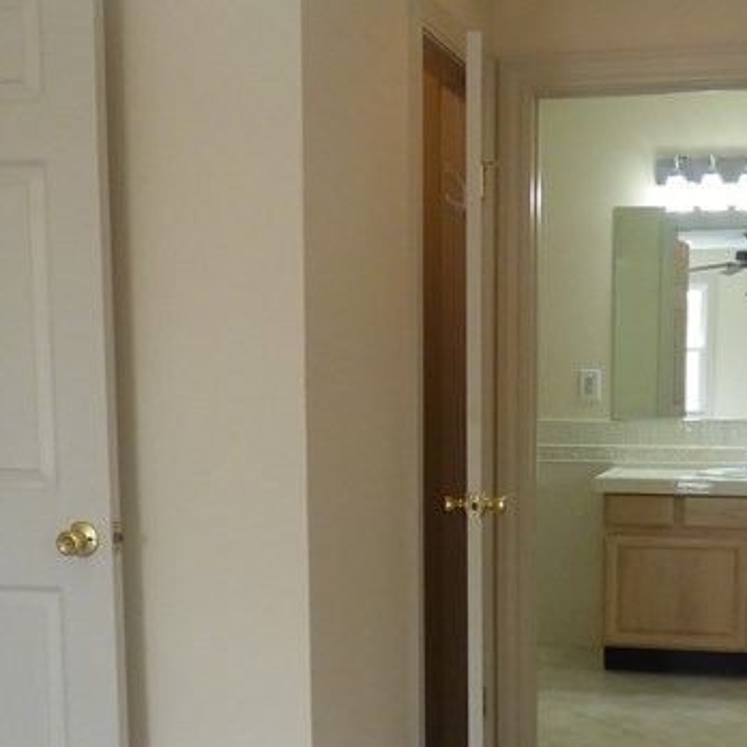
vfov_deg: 32.3
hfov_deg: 32.5
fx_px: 1270
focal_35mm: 52
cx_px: 502
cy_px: 532
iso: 200
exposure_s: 1/125
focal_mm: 3.58
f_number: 2.8
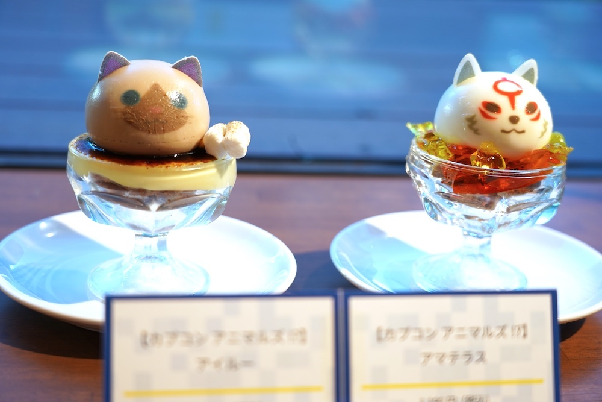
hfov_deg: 35.0
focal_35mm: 57
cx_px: 301
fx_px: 953
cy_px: 201
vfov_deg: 23.8
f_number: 4
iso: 320
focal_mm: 57
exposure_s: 1/60
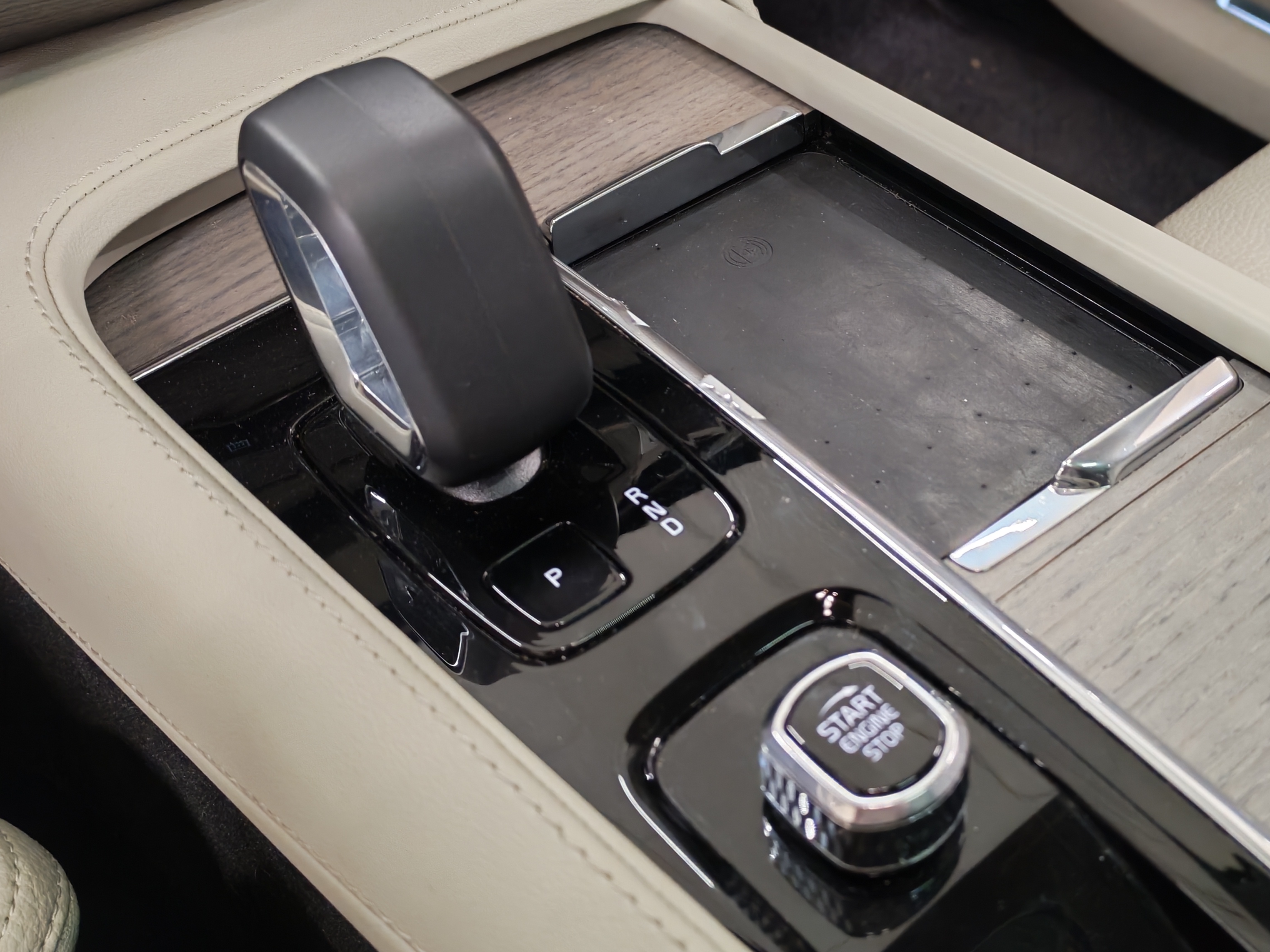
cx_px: 812
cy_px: 424
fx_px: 1578
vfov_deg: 33.6
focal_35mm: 43
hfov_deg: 43.4
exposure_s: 1/50
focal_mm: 6.12
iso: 1378
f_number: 1.9
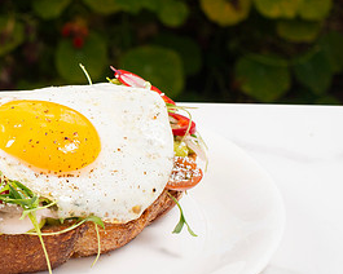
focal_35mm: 136
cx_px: 22
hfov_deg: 14.0
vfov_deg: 11.3
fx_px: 1381
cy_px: 166
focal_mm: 50
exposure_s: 1/200
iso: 200
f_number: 9
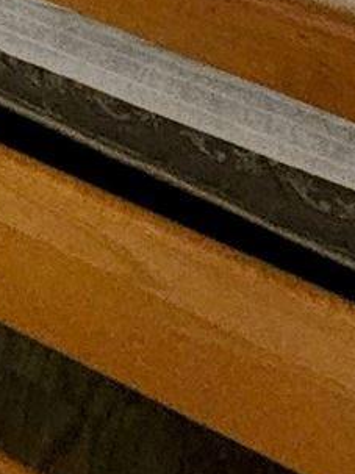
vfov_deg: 12.1
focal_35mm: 99
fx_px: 1355
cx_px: -371
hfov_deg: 12.9
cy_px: -862
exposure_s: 1/30
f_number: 2.2
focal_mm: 2.2
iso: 500
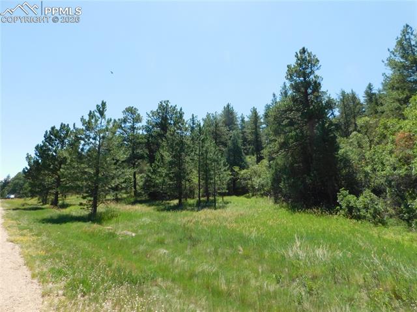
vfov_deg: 58.8
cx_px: 208
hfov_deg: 74.0
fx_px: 277
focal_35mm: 23
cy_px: 156
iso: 125
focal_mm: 4
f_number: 3
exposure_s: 1/1000
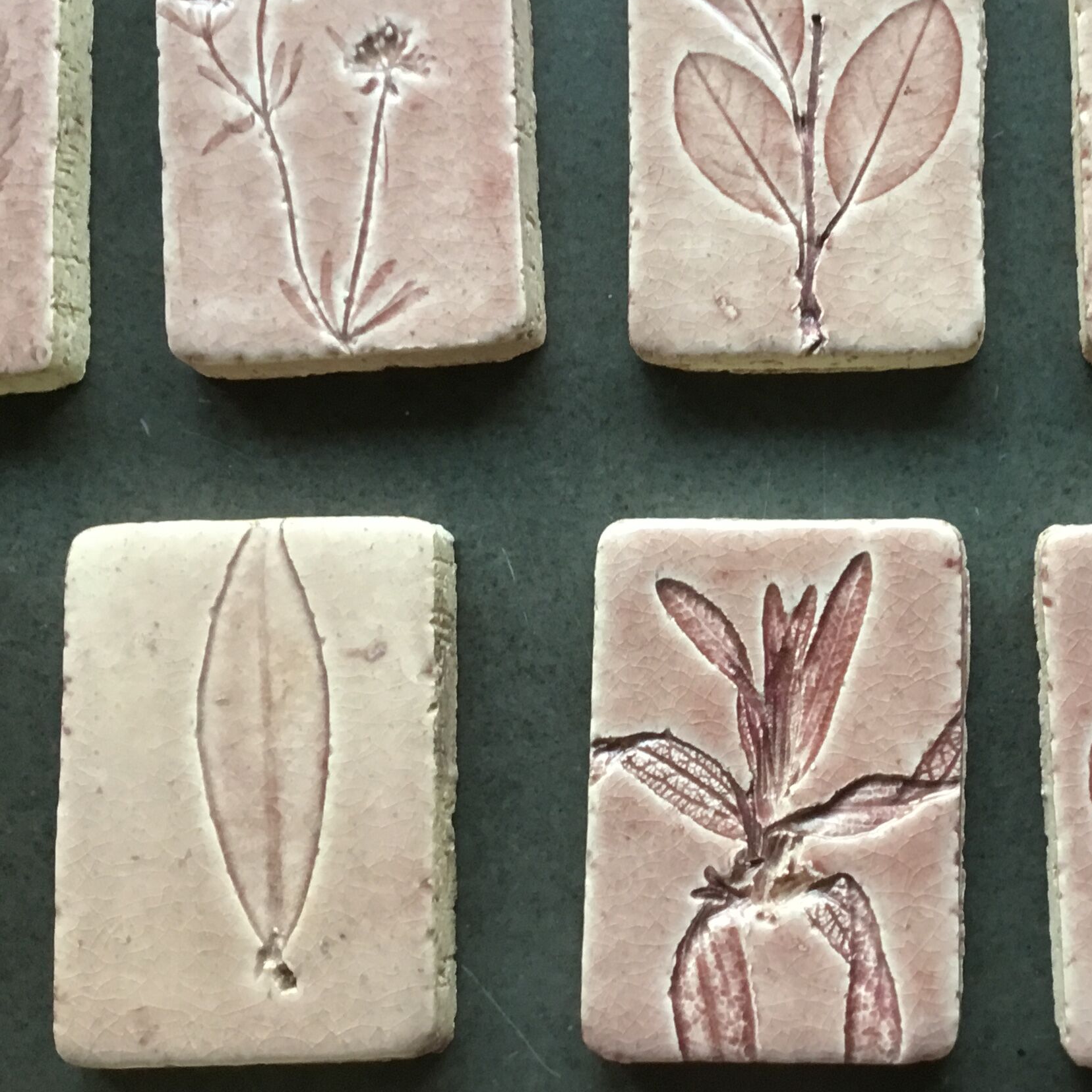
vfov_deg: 31.5
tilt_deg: -81.6
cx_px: 875
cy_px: 433
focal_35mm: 54
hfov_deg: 30.8
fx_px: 1927
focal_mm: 3.3
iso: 100
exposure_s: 1/33
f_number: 2.4
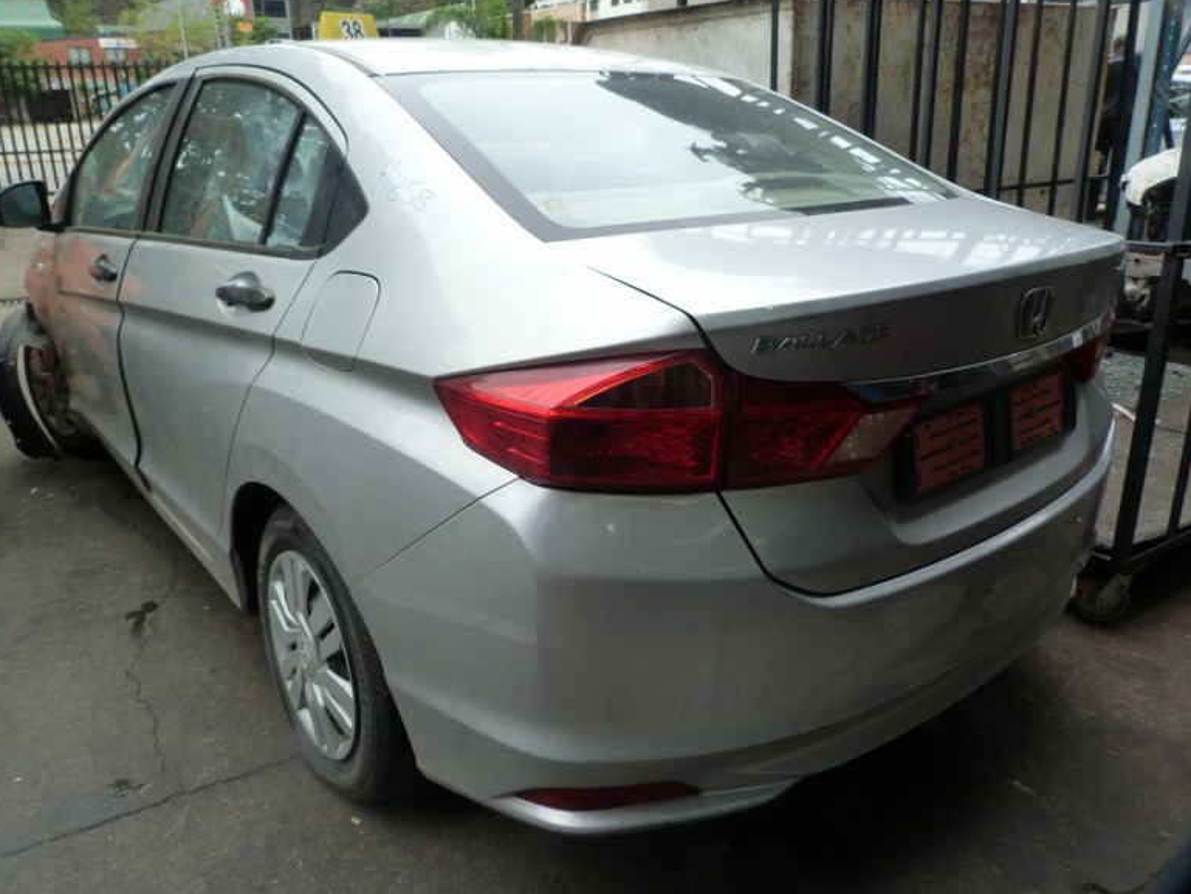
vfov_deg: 53.1
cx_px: 575
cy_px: 431
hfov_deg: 67.3
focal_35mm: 26
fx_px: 895
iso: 125
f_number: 3.6
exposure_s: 1/125
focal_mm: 4.5
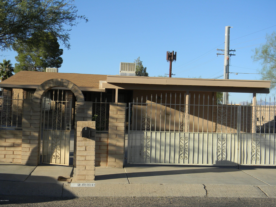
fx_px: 375
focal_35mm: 47
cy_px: 104
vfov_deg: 30.9
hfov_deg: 40.4
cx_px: 138
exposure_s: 1/604
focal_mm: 8.6
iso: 80
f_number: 3.9
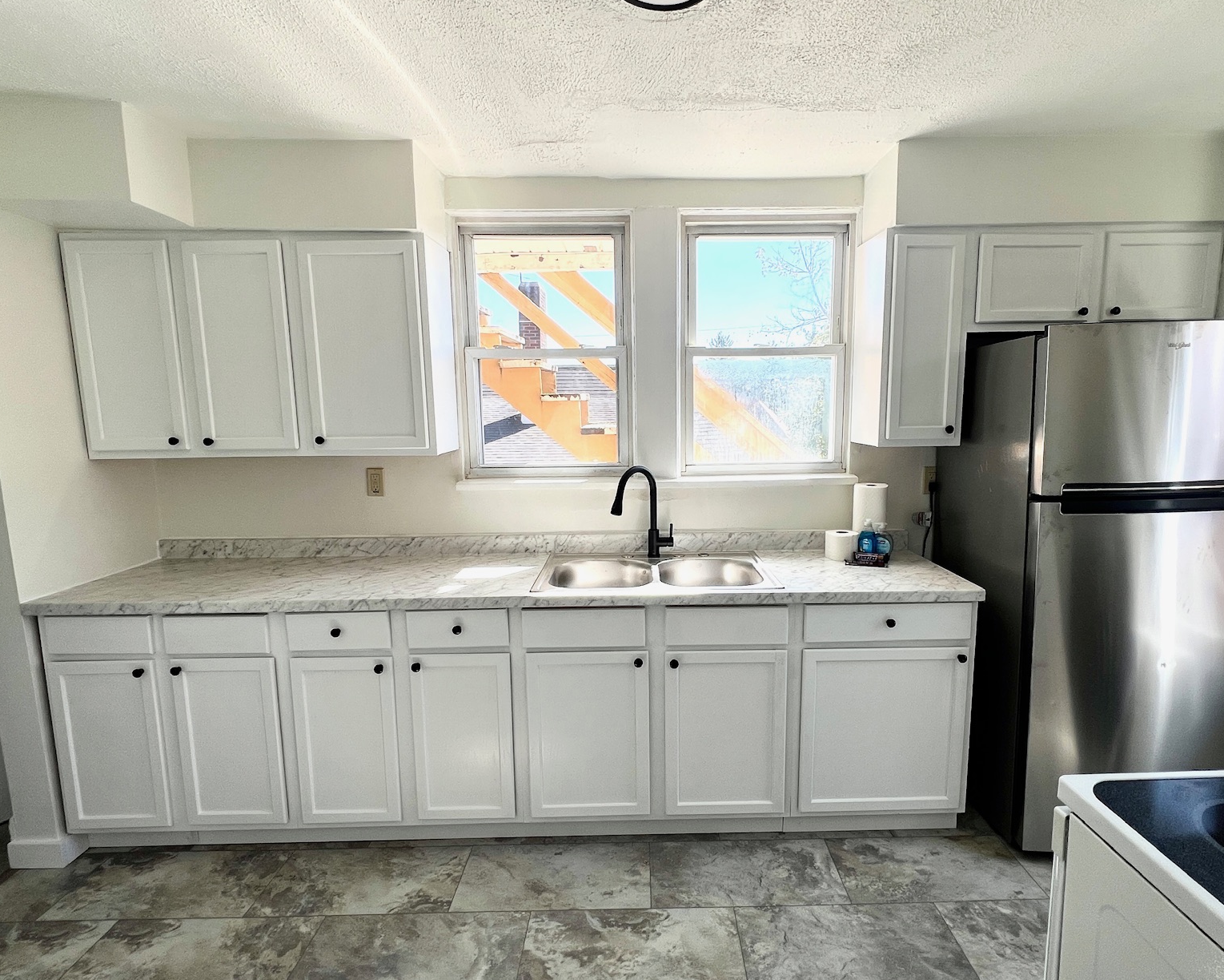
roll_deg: +0.5
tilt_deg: -8.4
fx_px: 616
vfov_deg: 76.9
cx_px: 656
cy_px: 503
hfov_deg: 89.5
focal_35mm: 17
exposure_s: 1/316
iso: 32
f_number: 1.8
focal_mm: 1.57
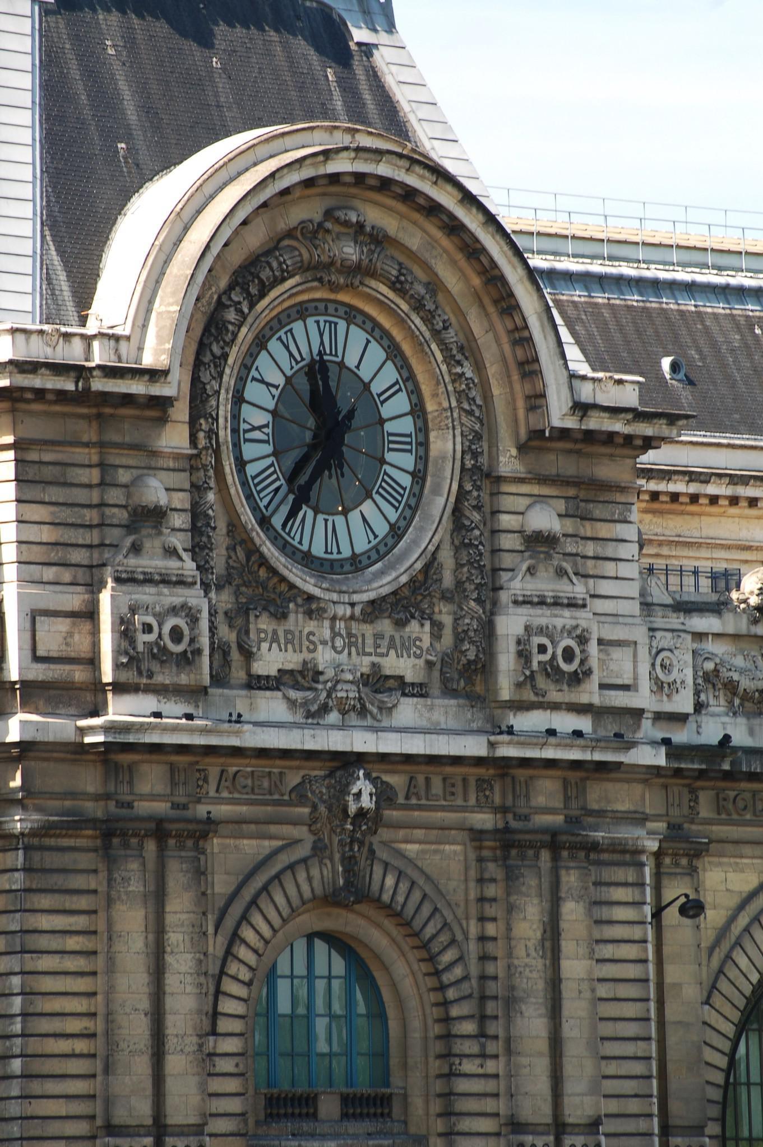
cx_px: 382
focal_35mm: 270
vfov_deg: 7.6
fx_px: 8602
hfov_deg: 5.1
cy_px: 574
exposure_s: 1/125
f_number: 9.5
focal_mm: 180
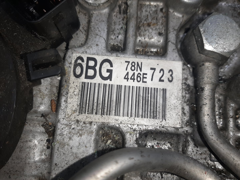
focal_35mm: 26
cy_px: 90
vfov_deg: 53.1
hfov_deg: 67.3
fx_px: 180
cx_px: 120
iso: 40
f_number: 1.7
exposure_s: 1/122
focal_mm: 3.93
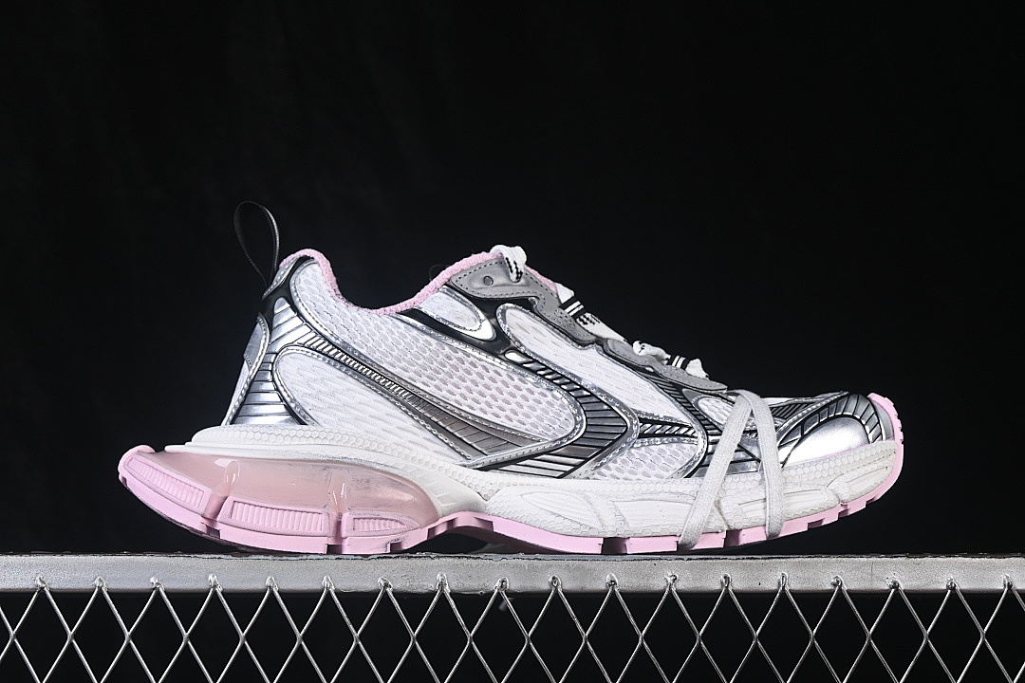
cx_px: 512
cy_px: 342
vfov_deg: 18.2
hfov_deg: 27.0
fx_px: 2135
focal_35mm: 75
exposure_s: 1/80
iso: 160
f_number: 8
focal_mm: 50
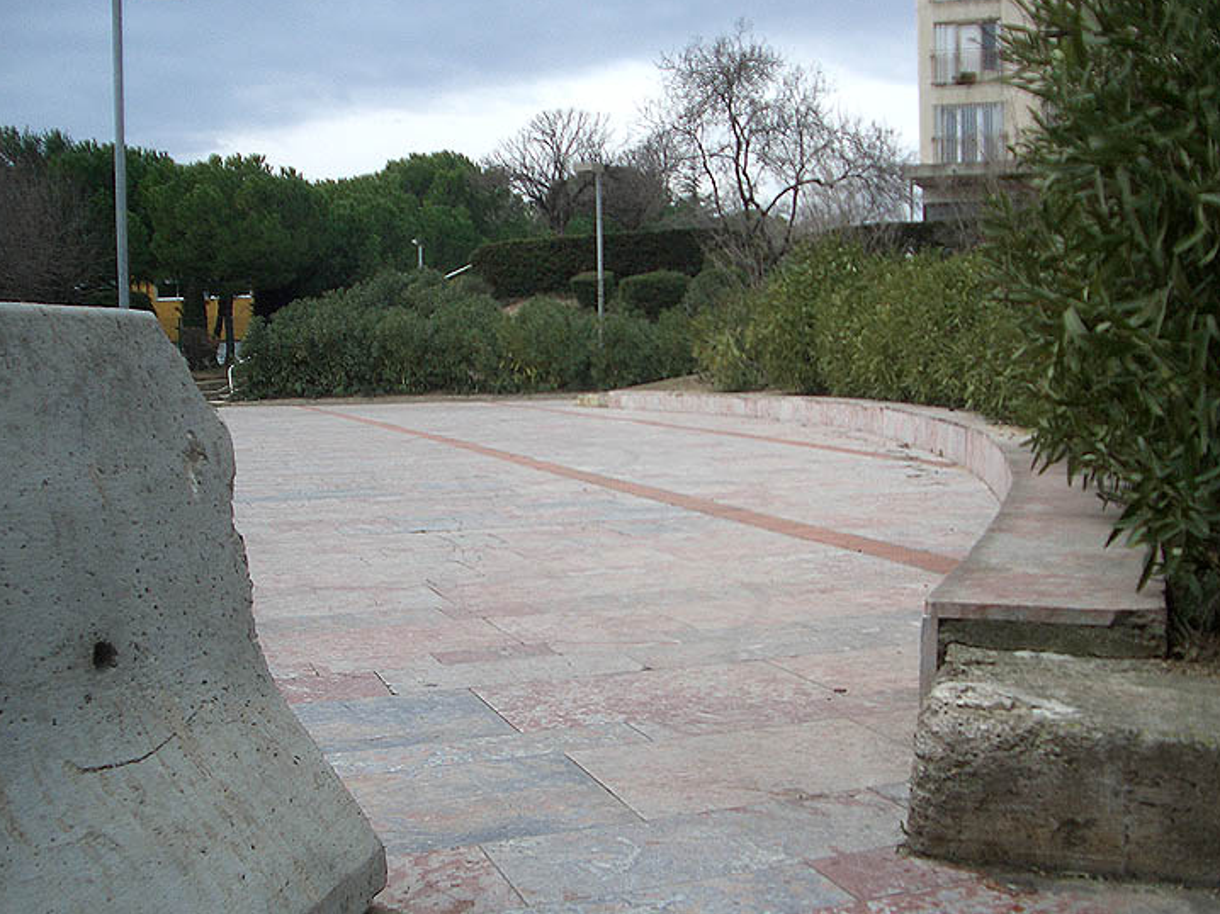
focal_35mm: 39
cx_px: 659
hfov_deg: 47.8
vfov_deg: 36.8
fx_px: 1374
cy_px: 472
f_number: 2.6
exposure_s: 1/400
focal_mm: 5.8
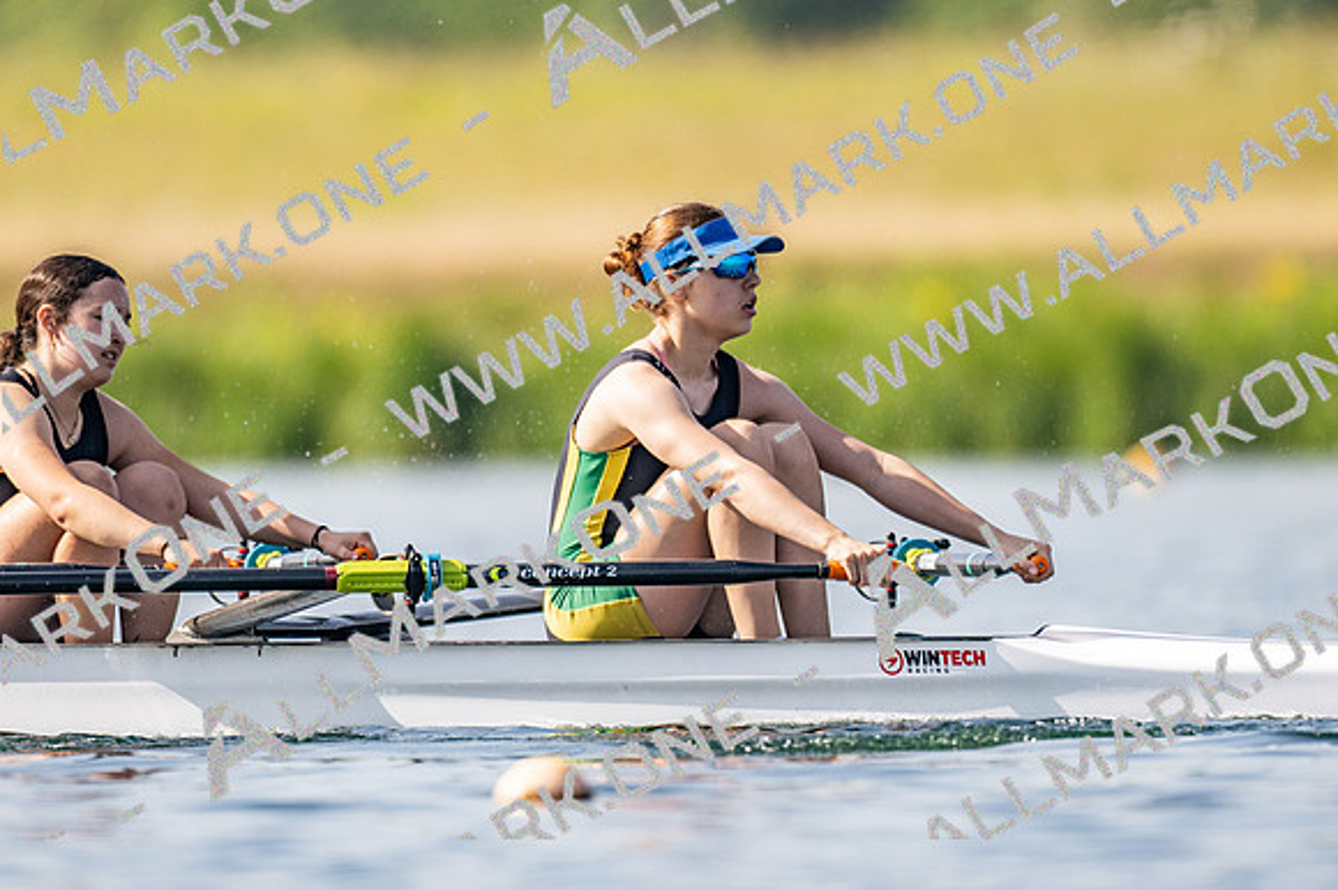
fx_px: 33430
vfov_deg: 1.5
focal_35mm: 900
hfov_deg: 2.3
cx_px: 669
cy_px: 445
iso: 180
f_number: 4
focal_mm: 600
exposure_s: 1/2500
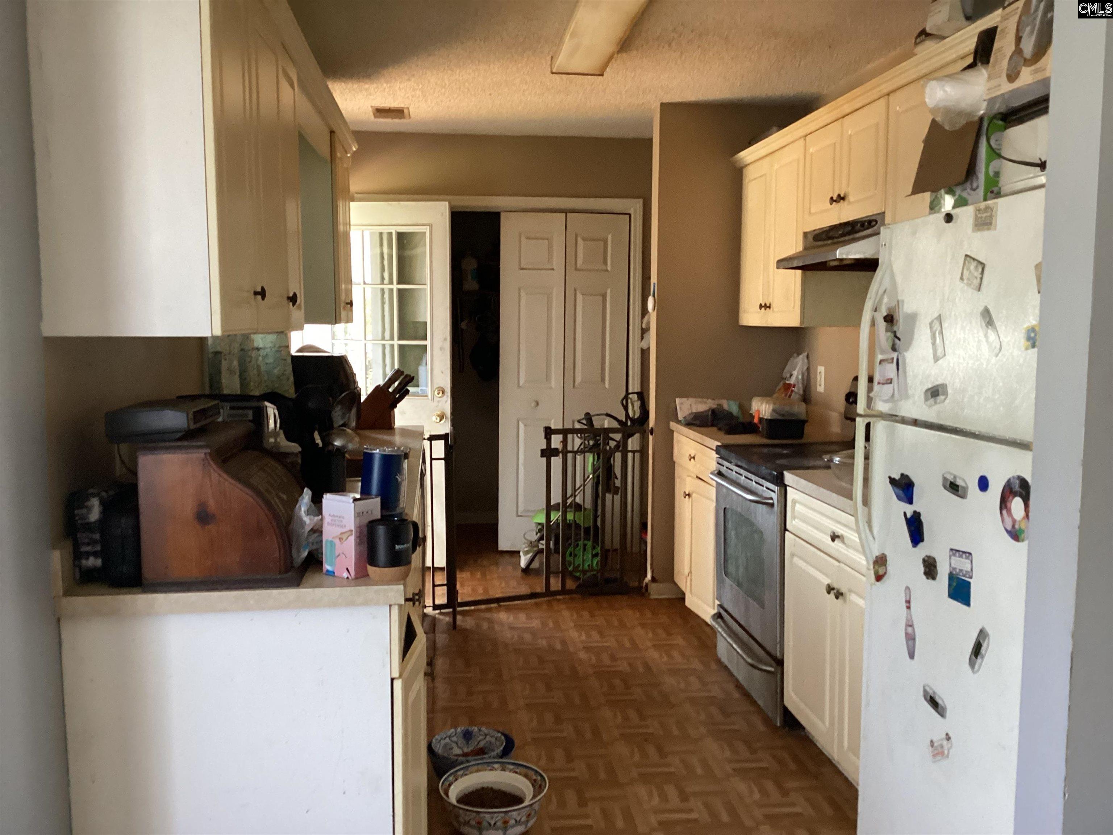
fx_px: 997
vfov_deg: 45.4
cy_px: 418
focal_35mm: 31
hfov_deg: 58.4
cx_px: 556
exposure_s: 1/60
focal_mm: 3.3
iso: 400
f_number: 2.4
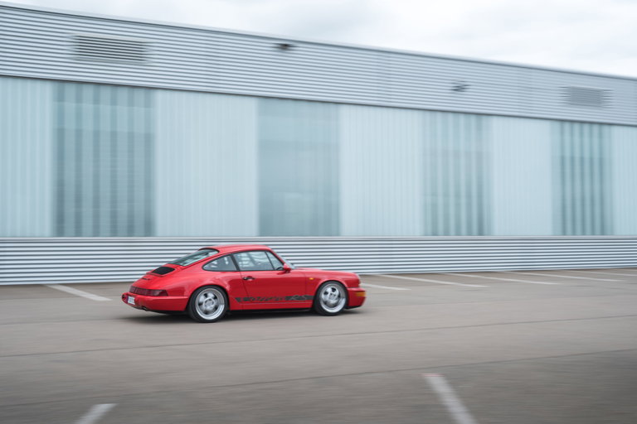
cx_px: 318
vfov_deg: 27.0
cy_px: 212
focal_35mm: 50
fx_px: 885
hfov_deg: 39.6
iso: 80
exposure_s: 1/40
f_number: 8
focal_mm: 33.2
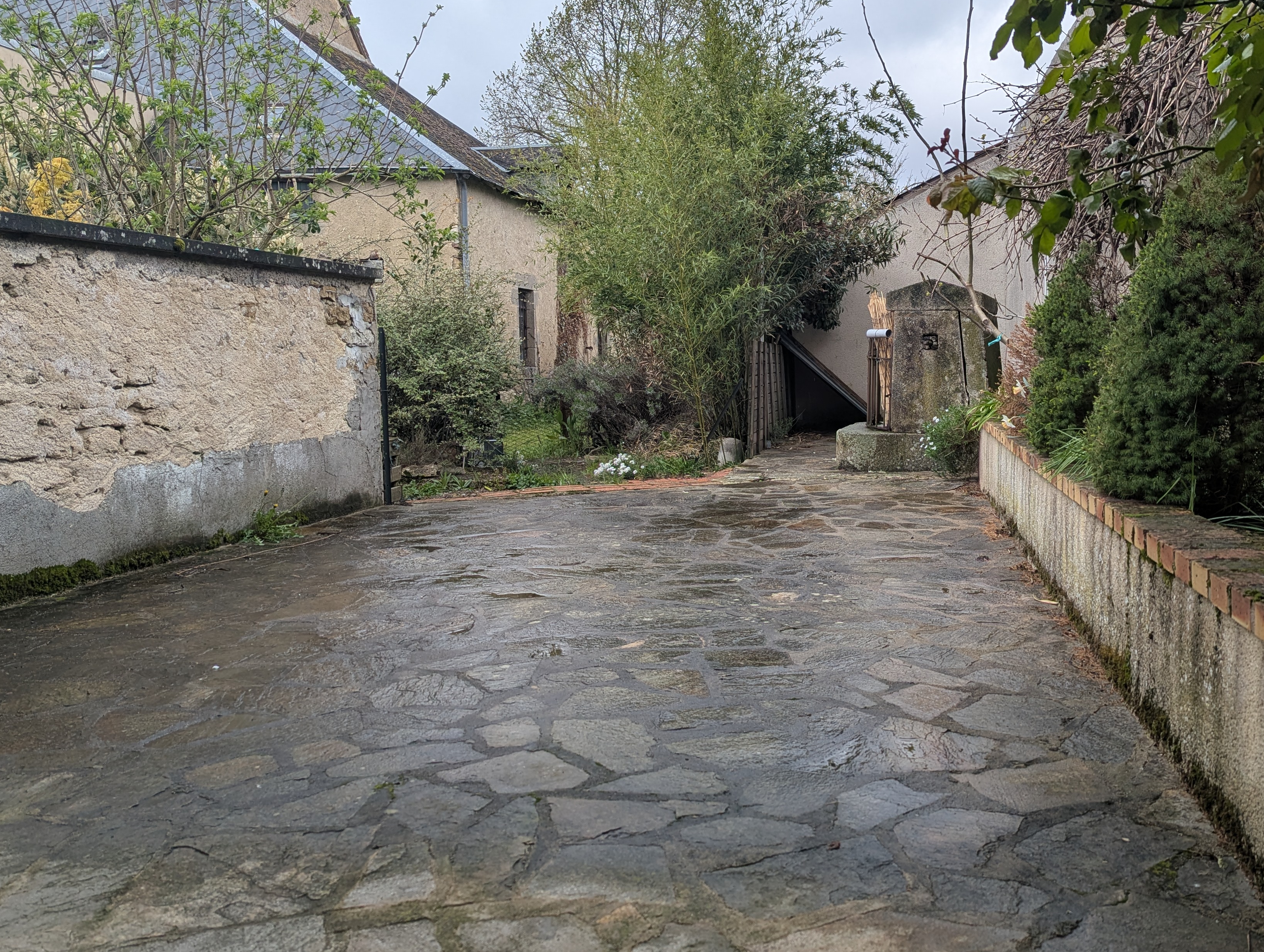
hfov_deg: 59.3
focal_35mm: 30
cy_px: 454
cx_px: 771
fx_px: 1097
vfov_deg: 46.9
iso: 45
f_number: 1.85
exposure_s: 1/575
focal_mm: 6.81
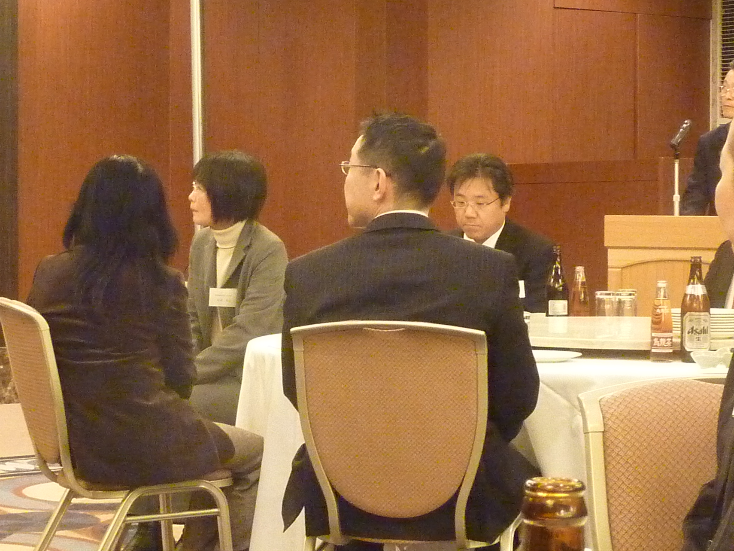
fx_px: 1930
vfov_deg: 16.2
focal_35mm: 91
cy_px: 228
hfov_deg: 21.5
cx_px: 298
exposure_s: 1/20
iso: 800
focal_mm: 6.9
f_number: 3.7
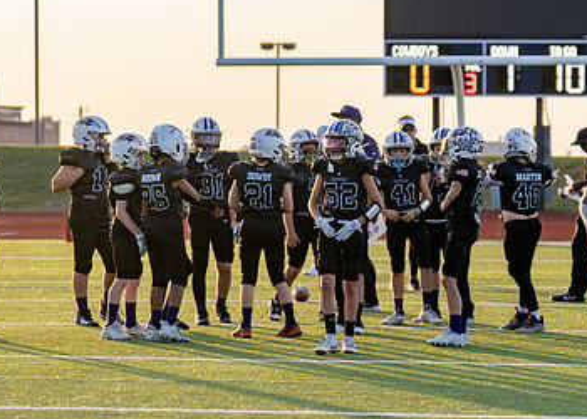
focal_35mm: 203
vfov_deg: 7.1
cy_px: 211
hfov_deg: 9.9
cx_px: 419
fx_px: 3384
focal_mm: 89
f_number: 2.8
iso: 100
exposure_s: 1/400
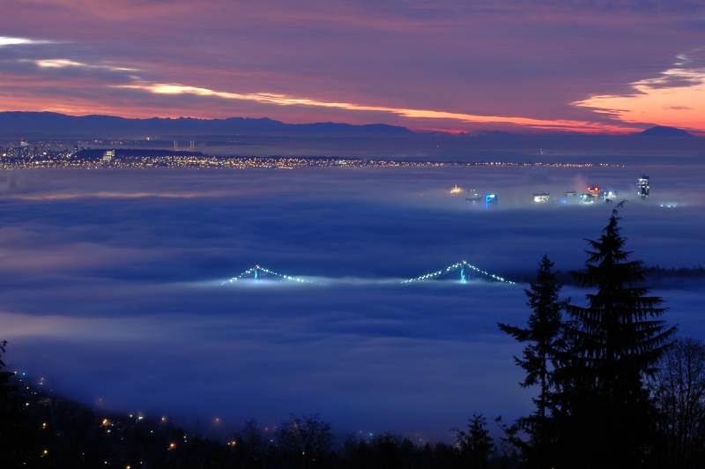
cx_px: 352
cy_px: 234
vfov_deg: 11.4
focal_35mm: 120
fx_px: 2348
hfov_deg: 17.1
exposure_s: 30
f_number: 11
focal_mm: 80
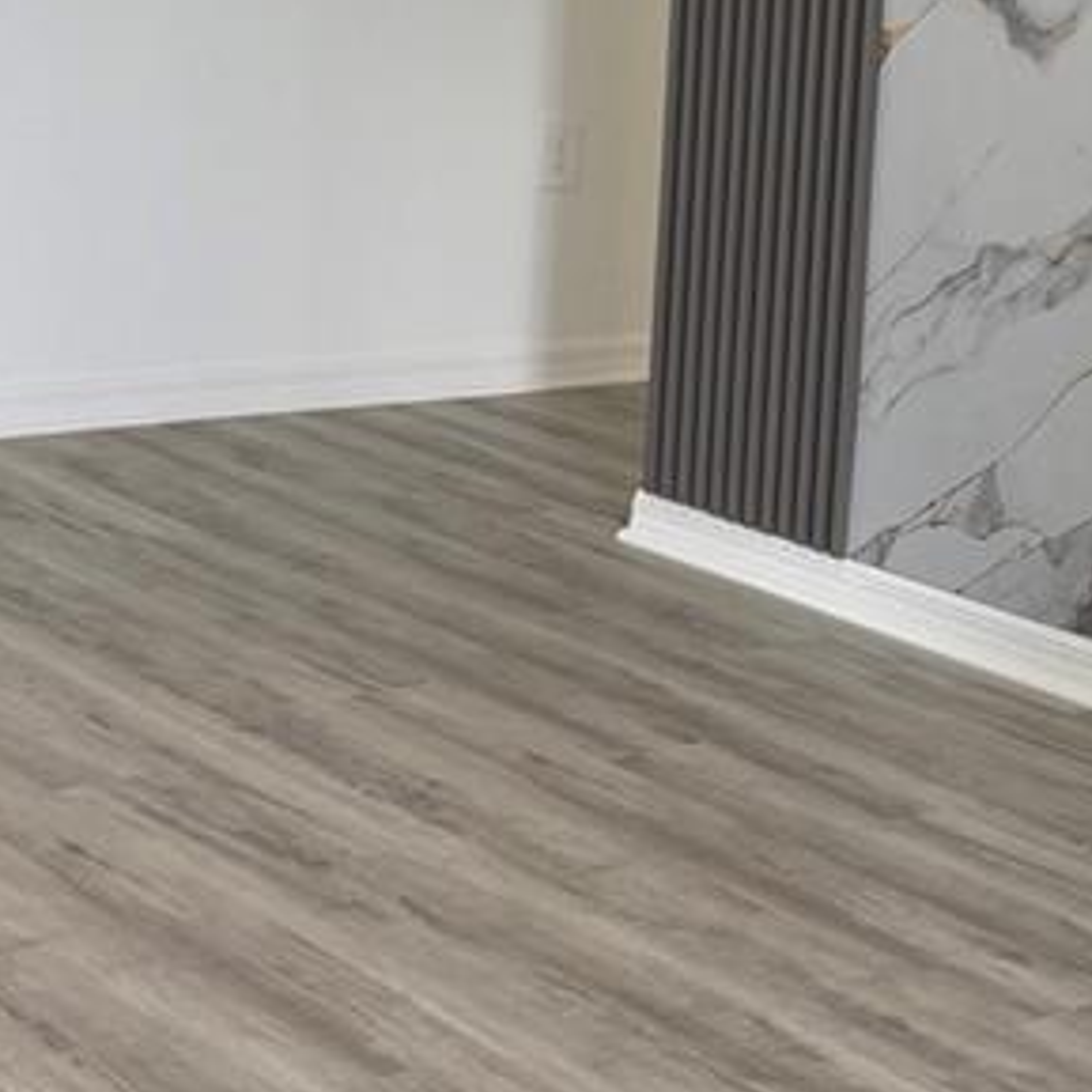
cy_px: 230
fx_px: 3141
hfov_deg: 19.5
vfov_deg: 19.5
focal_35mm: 88
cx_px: 873
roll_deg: -4.2
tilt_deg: -7.4
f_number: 1.78
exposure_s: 1/120
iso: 125
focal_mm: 6.76
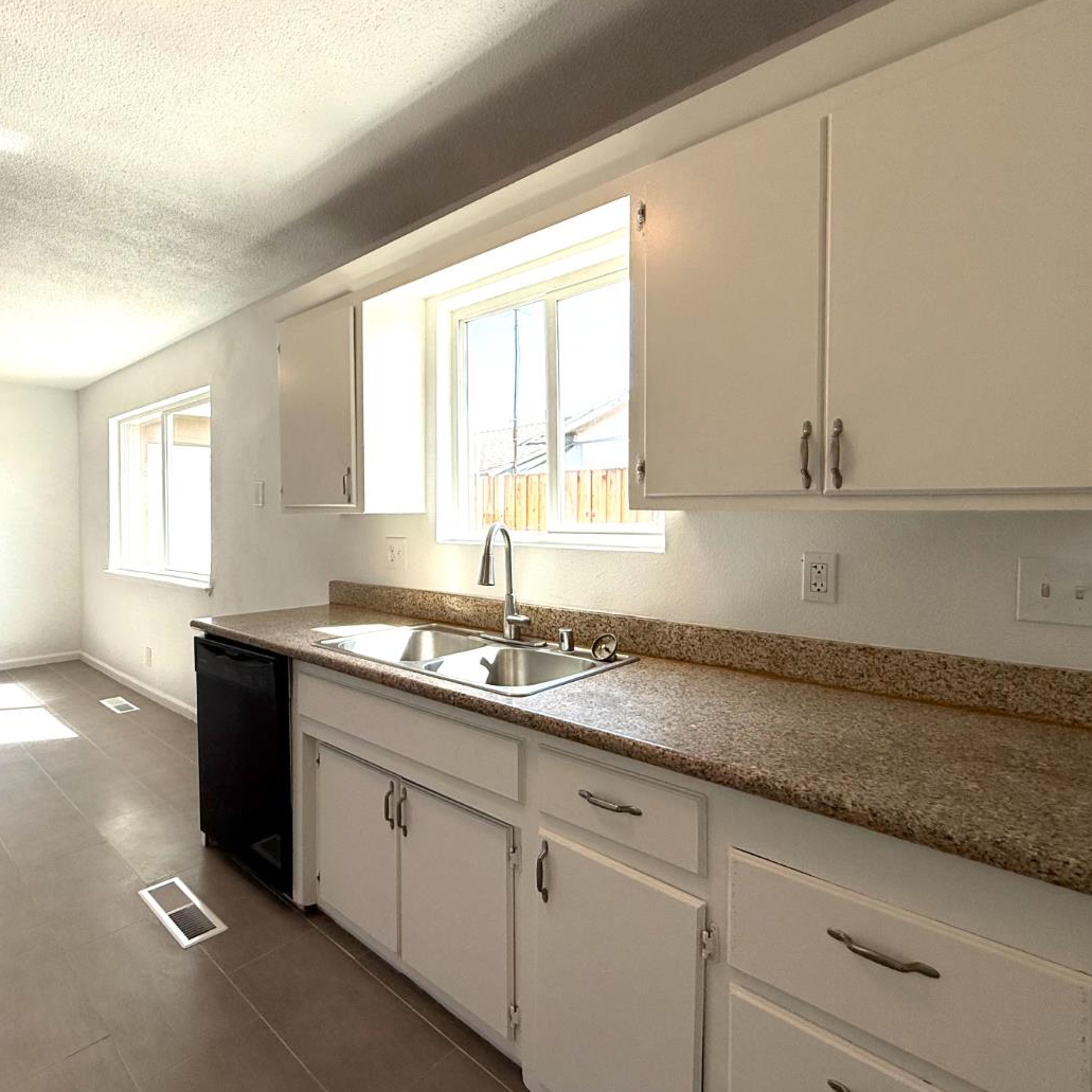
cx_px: 426
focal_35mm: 18
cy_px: 523
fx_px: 642
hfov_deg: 79.6
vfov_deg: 80.7
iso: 64
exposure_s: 1/430
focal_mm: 2.22
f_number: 2.2
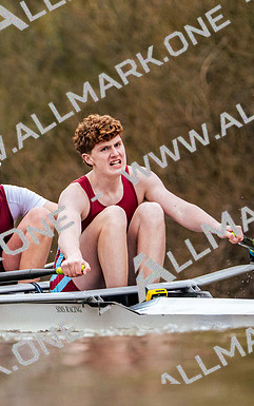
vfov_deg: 3.1
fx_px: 7545
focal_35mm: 682
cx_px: 43
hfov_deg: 1.9
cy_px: 203
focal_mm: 444
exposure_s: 1/2000
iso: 4000
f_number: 6.3
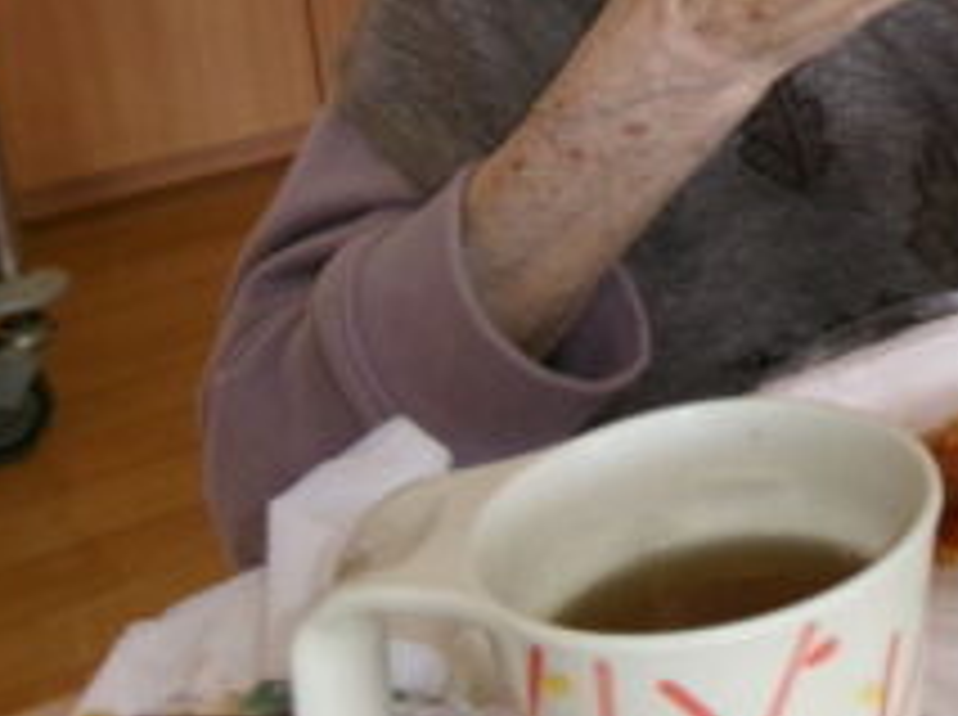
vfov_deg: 17.8
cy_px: -108
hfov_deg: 21.9
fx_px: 2183
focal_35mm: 79
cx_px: 1300
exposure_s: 1/34
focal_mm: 5.1
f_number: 3.9
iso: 200
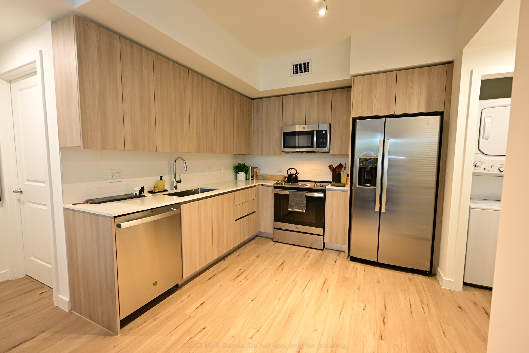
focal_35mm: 16
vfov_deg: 75.5
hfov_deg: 98.5
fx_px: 228
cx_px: 264
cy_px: 176
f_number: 5.6
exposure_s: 1/10
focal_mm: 15.5
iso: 400
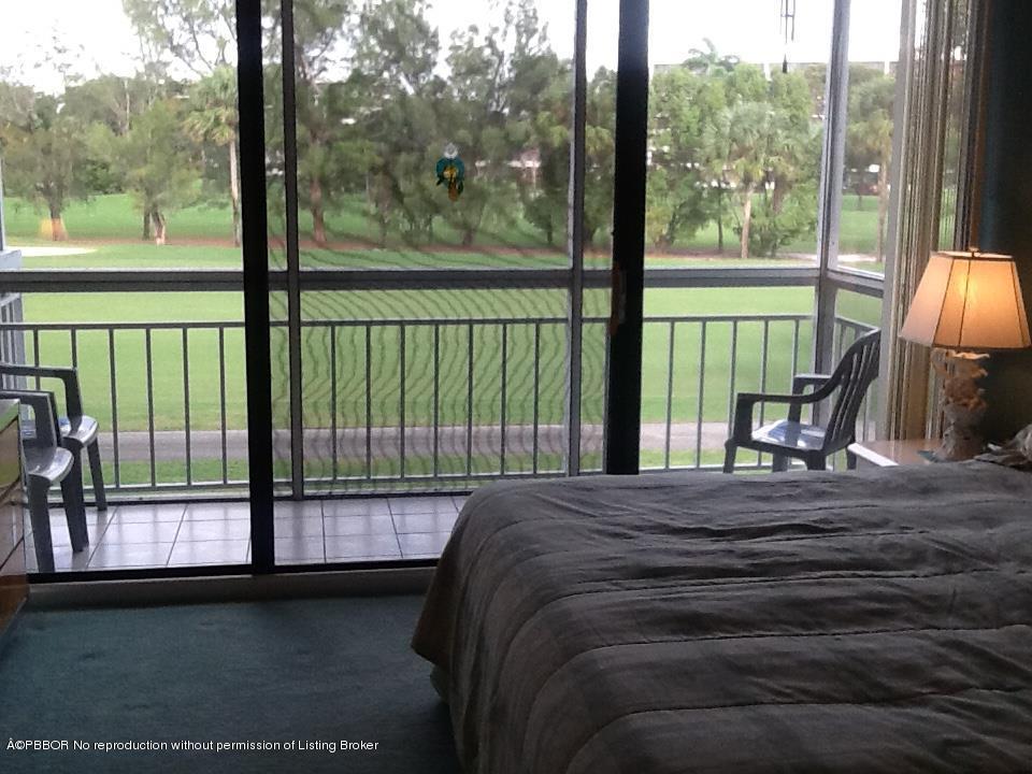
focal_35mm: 44
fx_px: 1312
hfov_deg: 42.9
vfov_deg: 32.9
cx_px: 516
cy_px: 387
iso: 80
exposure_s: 1/120
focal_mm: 2.03
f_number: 2.4
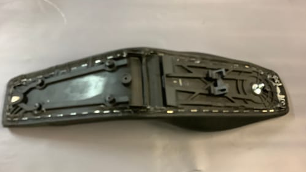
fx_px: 276
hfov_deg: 58.0
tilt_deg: -65.4
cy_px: 84
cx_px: 153
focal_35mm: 34
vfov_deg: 34.6
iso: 400
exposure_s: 1/25
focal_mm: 3.3
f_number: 2.4
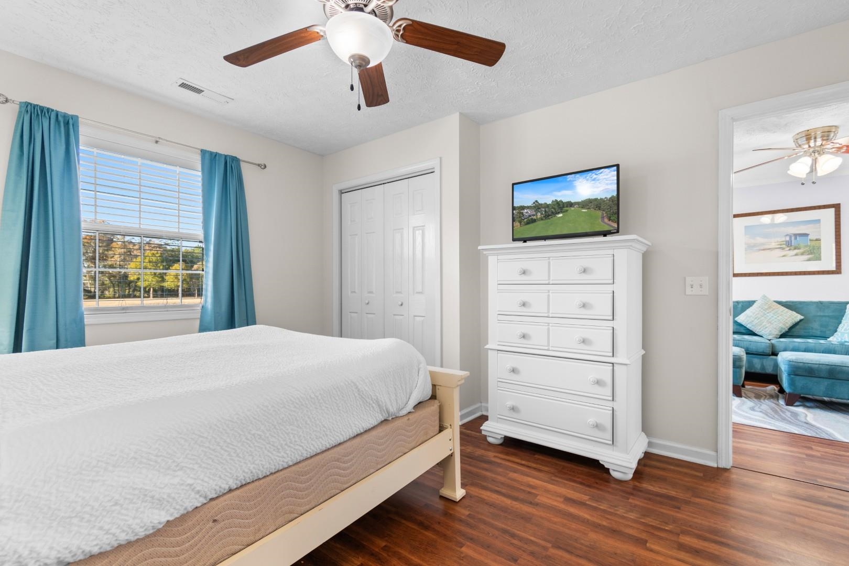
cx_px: 424
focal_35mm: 15
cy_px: 283
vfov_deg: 77.3
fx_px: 354
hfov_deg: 100.4
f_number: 4.5
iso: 100
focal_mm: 10
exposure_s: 1
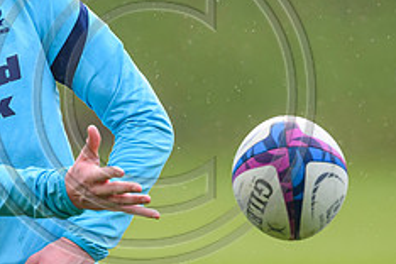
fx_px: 11450
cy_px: 92
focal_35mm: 1041
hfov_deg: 2.0
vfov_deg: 1.3
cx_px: 116
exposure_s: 1/2500
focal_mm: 400
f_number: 4
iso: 1250
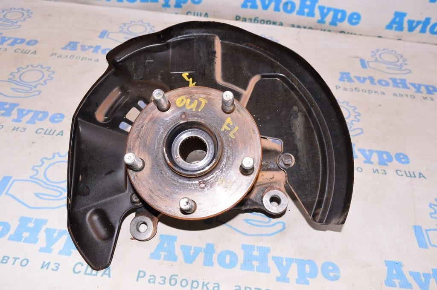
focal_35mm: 33
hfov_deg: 57.3
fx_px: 400
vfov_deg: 39.9
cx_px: 218
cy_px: 145
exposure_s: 1/125
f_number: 8
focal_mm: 22
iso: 1600
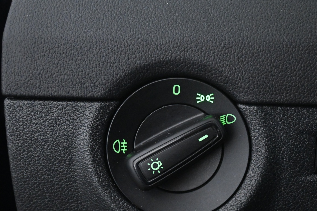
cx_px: 180
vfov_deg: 22.8
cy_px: 138
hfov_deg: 33.7
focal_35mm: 59
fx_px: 523
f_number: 4.5
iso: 4000
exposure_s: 1/40
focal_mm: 27.5
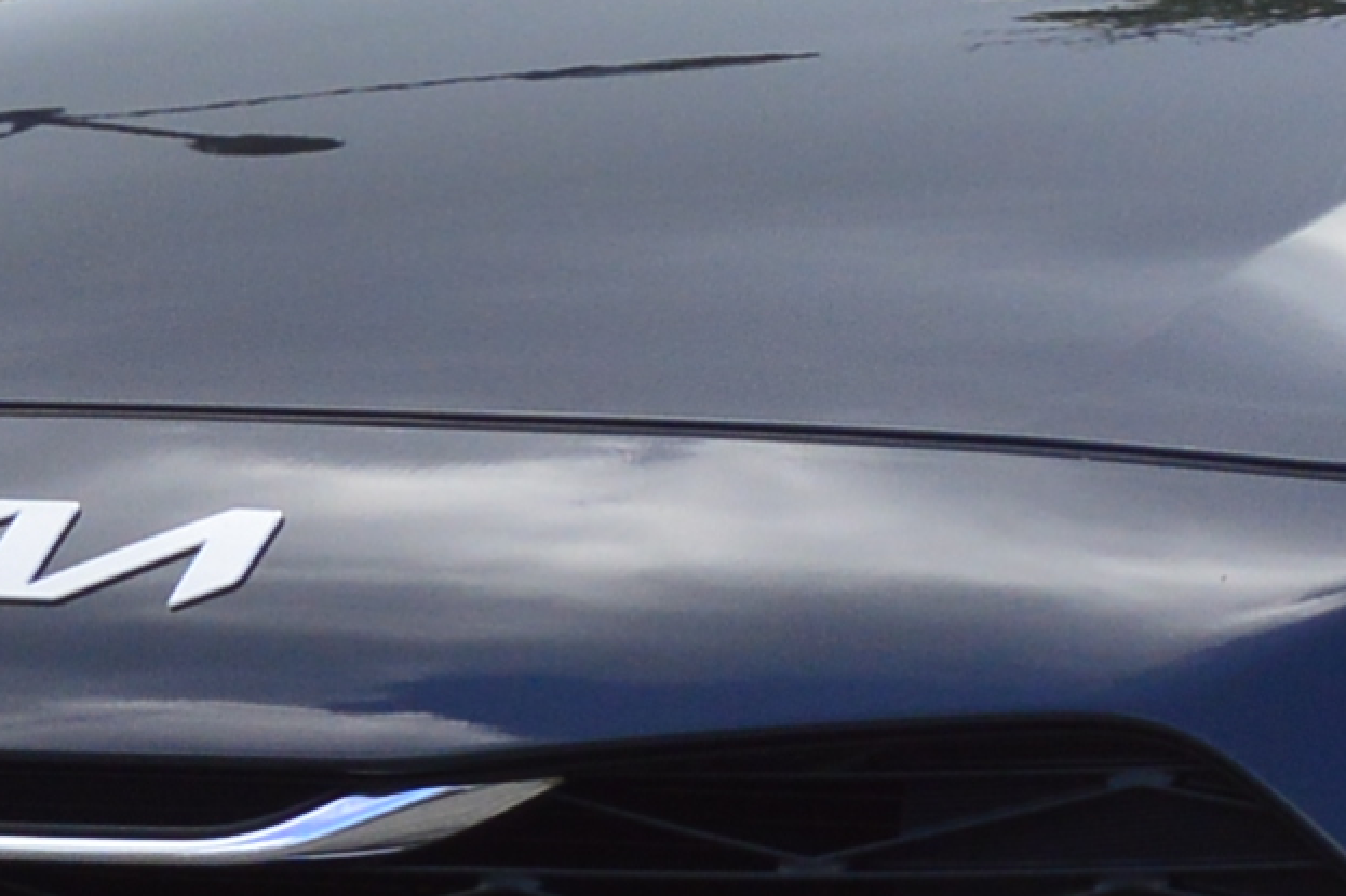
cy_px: 358
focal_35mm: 456
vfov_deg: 3.0
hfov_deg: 4.5
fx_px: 17044
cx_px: 2770
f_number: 11
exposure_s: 1/400
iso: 400
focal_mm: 42
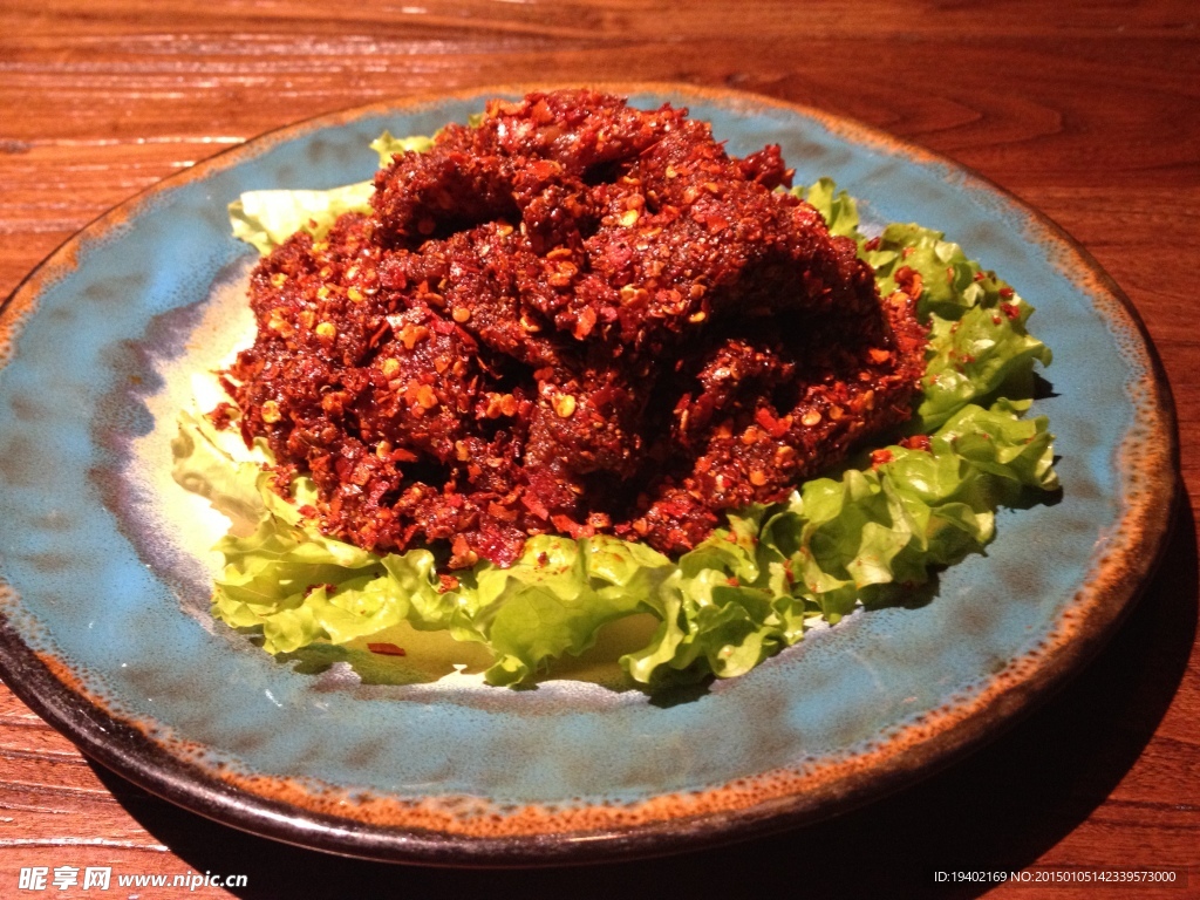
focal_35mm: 35
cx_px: 600
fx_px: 1213
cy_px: 450
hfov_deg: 52.6
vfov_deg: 40.7
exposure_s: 1/20
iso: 250
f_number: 2.4
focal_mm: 4.28
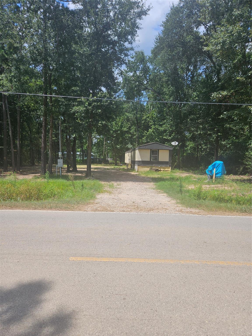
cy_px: 168
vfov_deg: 73.9
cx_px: 126
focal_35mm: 23
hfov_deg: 58.9
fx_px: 223
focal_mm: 5.4
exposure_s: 1/1920
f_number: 1.8
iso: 25
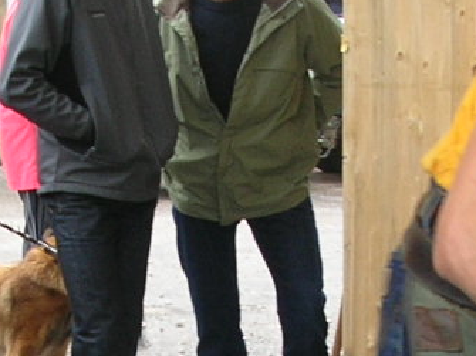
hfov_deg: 11.8
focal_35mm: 167
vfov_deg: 8.8
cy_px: 447
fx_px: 2296
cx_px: 223
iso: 50
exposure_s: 1/33.6
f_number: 2.8
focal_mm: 5.8
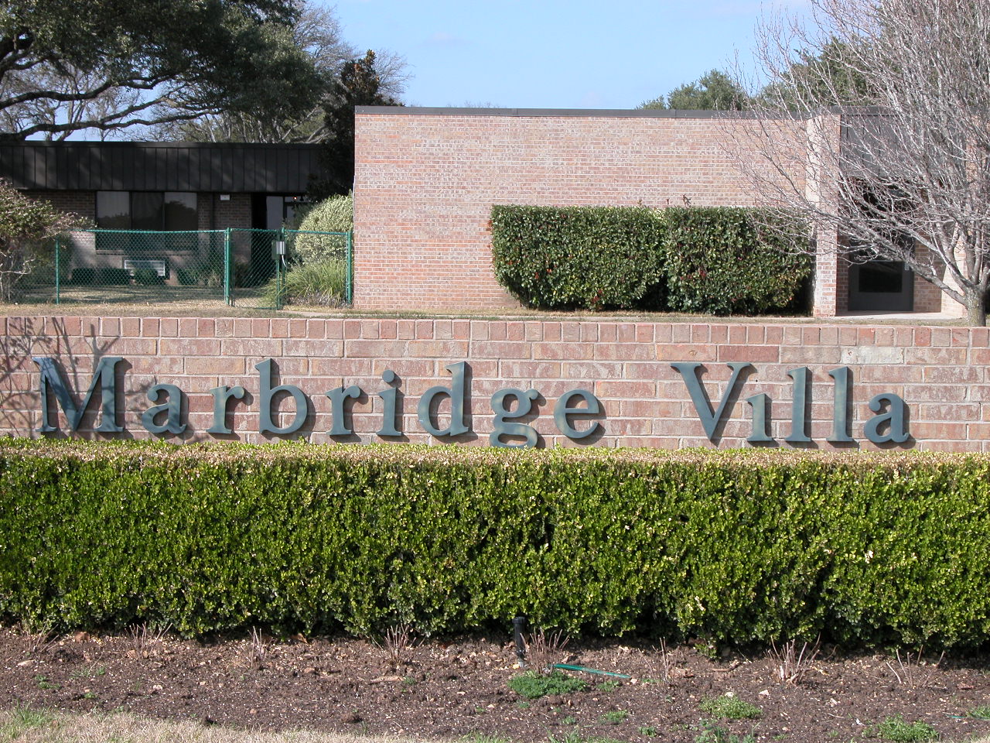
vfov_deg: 18.9
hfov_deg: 25.0
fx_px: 2231
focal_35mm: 78
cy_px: 372
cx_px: 495
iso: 100
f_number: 6.1
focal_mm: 19.9
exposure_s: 1/282
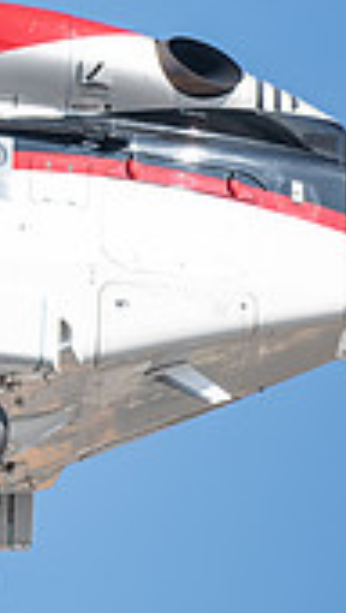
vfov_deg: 4.2
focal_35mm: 510
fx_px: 8294
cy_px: 67
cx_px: -609
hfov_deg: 2.4
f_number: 4.8
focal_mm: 95
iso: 100
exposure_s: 1/500
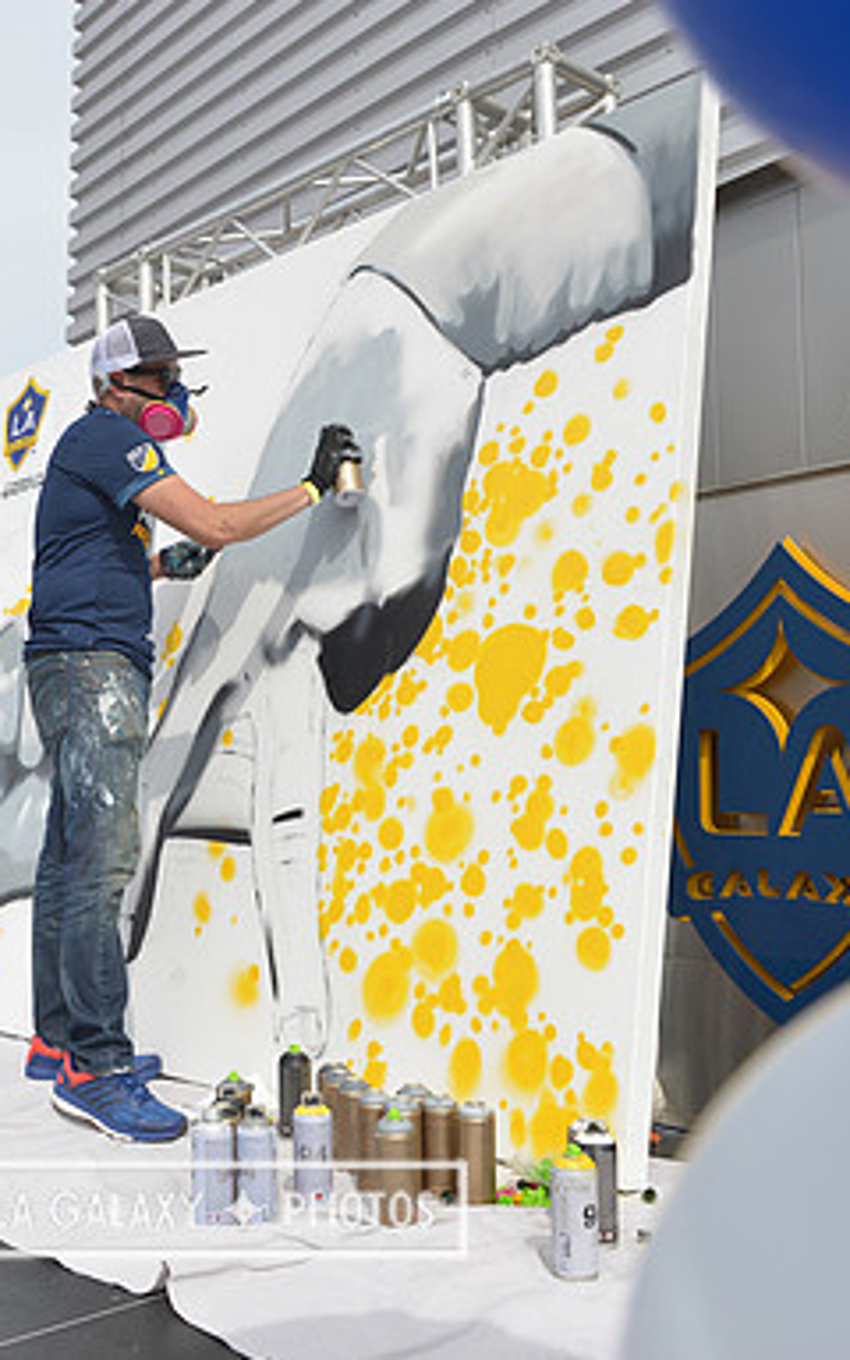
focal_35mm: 37
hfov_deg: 33.8
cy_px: 678
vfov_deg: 52.7
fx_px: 1371
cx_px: 216
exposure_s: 1/1000
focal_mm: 24
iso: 200
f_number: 5.6
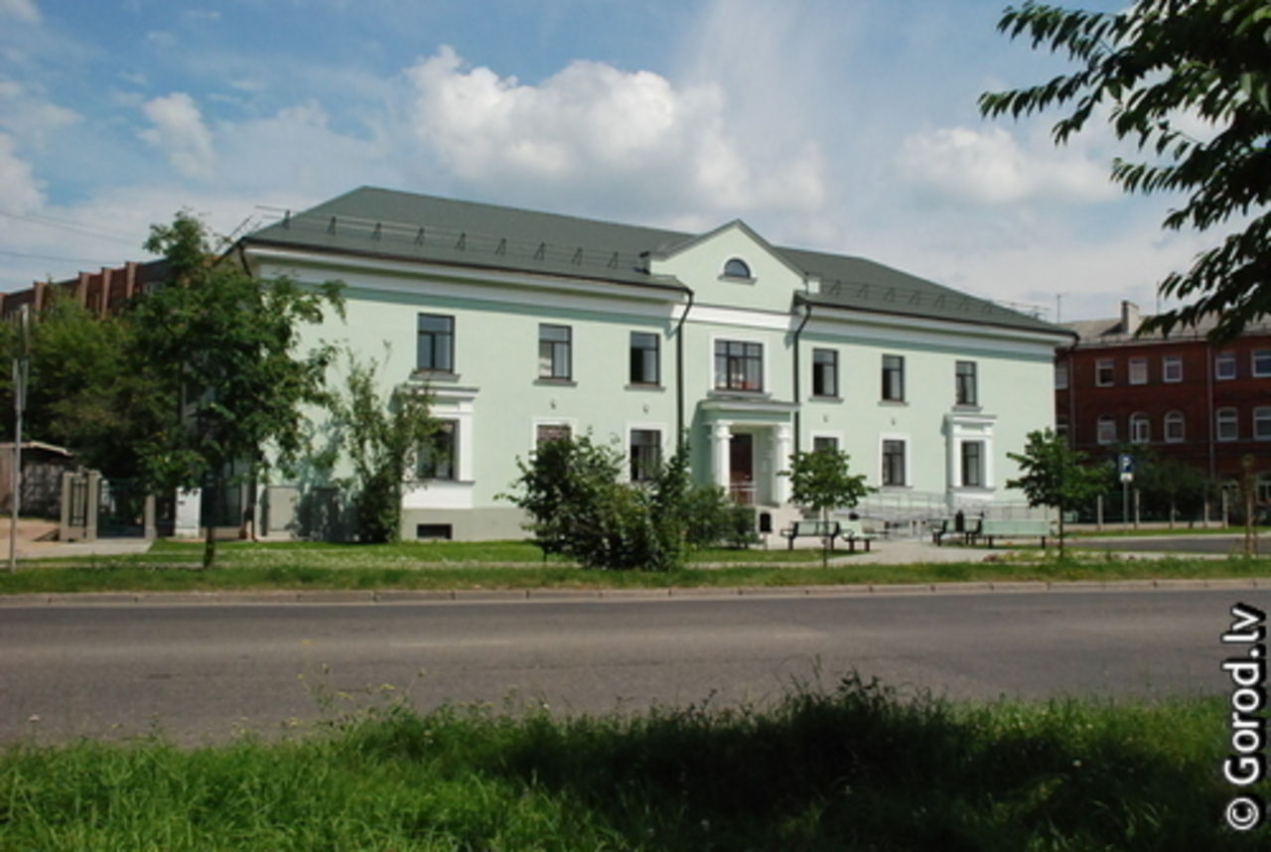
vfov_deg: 40.1
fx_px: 1167
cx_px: 636
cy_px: 426
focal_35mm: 33
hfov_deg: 57.1
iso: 1250
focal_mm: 22
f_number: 9.5
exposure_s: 1/2000
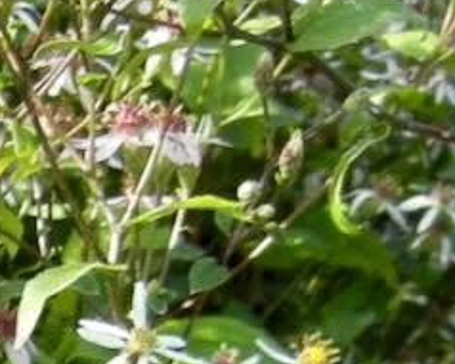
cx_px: -470
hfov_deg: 13.1
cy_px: 464
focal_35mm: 126
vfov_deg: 11.9
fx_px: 1695
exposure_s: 1/216
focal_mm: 5.4
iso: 160
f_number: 3.5
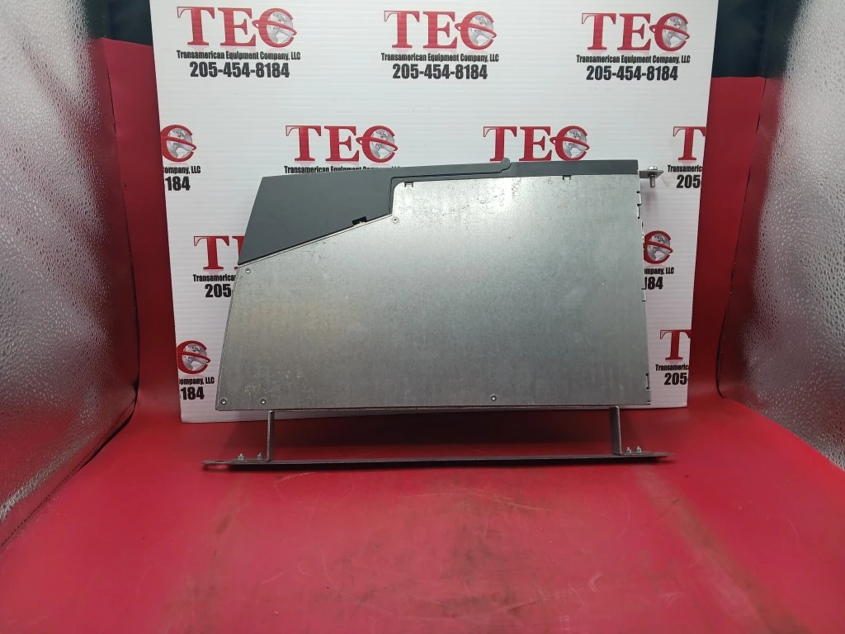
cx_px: 422
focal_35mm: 27
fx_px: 659
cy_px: 317
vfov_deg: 51.4
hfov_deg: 65.3
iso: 25
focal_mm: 4
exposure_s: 1/100
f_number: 1.8
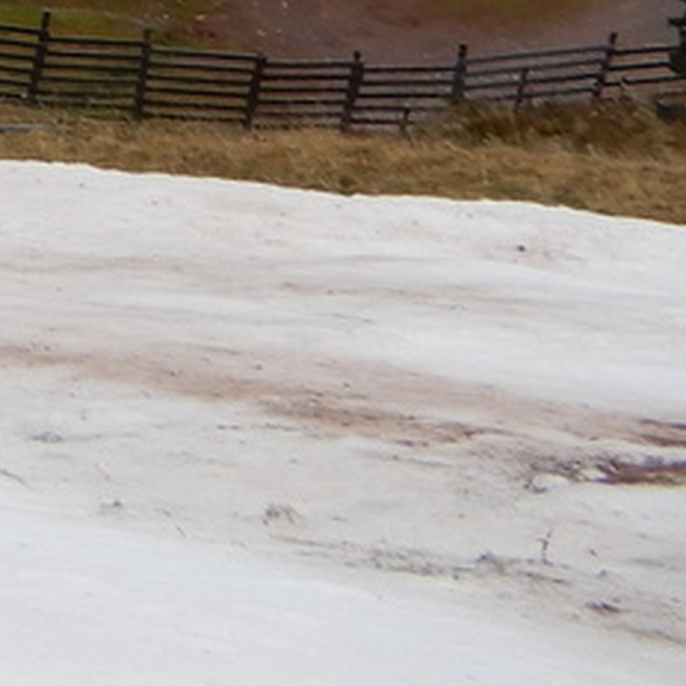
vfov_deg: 13.0
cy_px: -665
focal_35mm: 117
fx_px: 2623
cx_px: -1162
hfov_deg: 11.3
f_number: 3.4
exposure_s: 1/200
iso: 80
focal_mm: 4.3
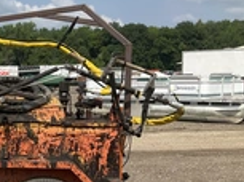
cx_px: -59
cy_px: 126
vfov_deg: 19.2
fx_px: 534
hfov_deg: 23.3
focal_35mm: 76
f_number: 1.8
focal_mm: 3
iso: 25
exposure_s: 1/1730
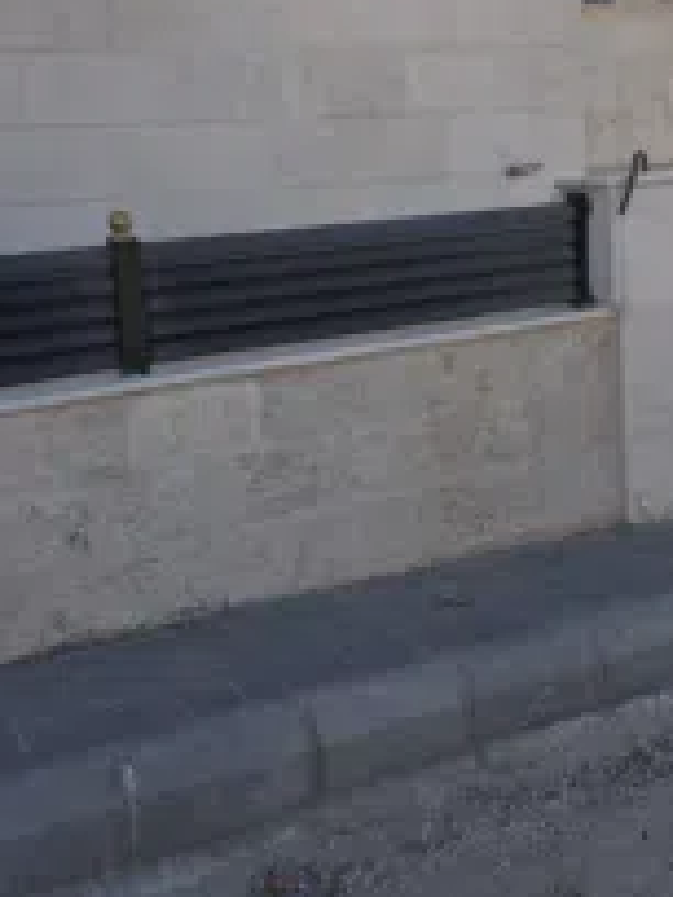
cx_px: 326
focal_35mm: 45
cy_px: 312
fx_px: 1167
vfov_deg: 41.6
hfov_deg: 32.2
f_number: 1.7
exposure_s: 1/572
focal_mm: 6.3
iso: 12
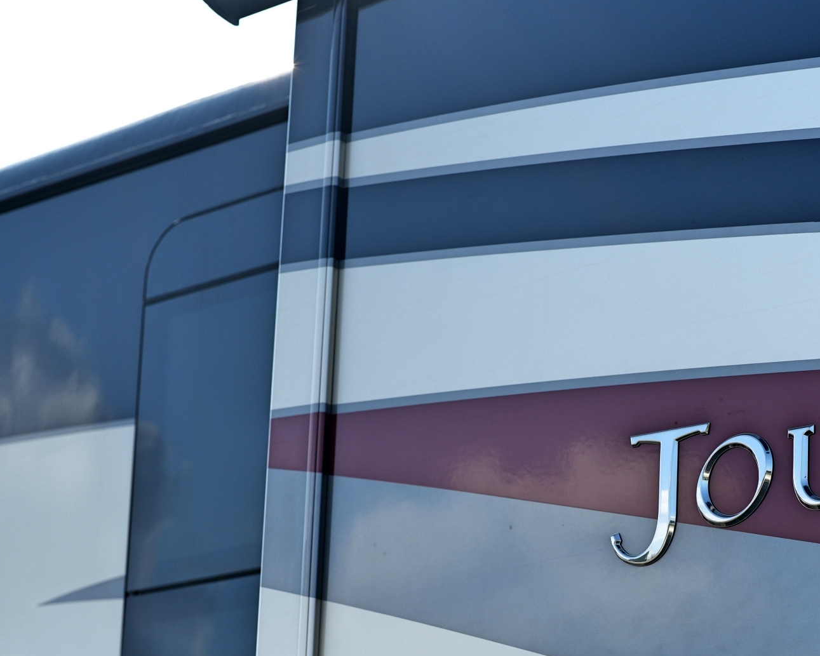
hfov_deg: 17.5
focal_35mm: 109
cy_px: 486
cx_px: 617
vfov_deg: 14.1
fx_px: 2646
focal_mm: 50
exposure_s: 1/500
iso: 100
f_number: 4
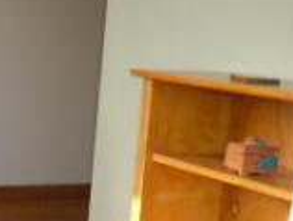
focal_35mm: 103
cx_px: -151
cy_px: 96
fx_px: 873
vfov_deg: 14.4
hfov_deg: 17.1
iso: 100
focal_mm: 5
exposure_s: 1/100
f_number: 3.3
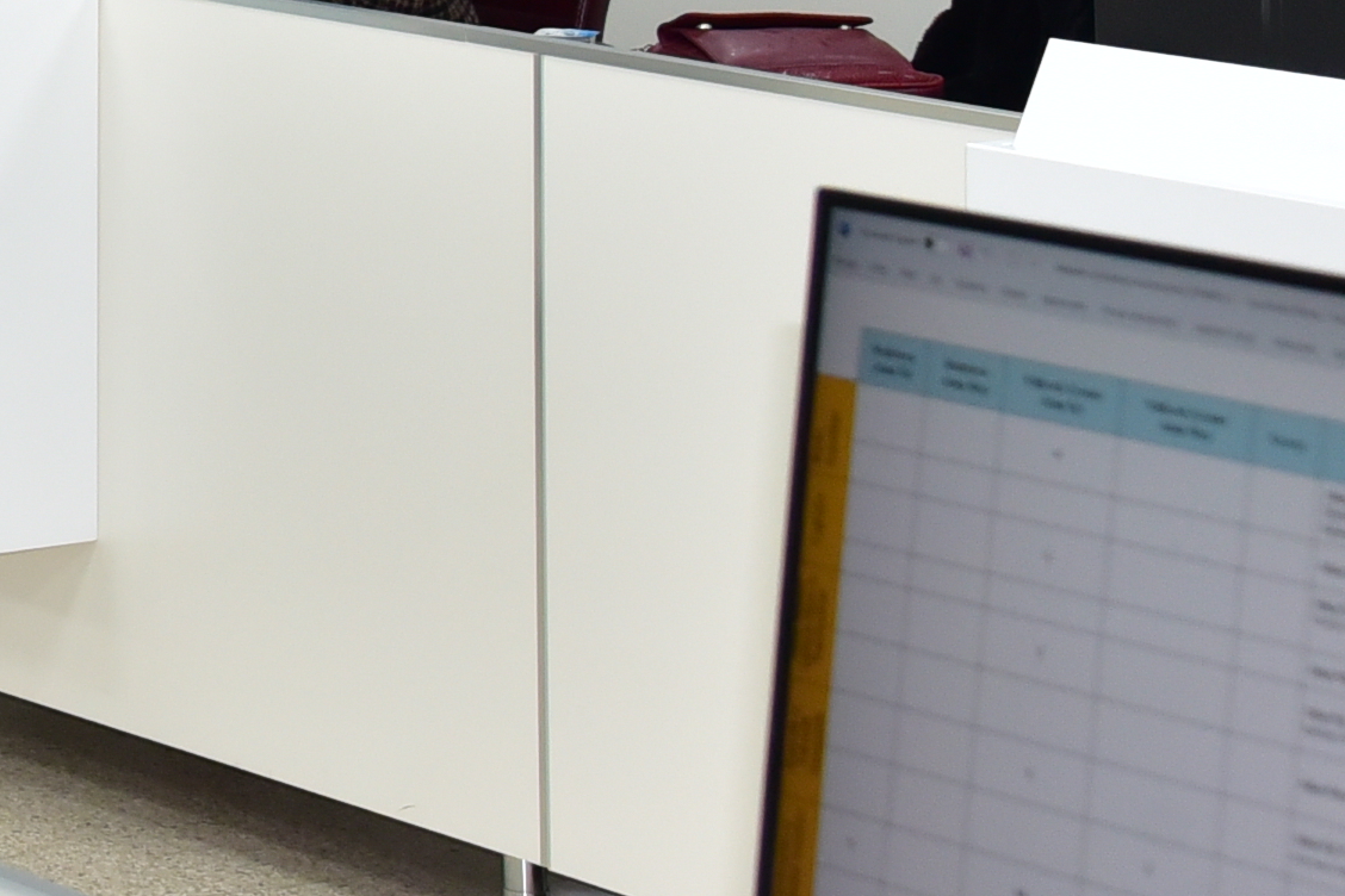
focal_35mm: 152
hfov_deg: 12.1
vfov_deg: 8.8
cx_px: -1247
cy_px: -487
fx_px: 5678
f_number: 6.3
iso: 2000
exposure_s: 1/200
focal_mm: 38
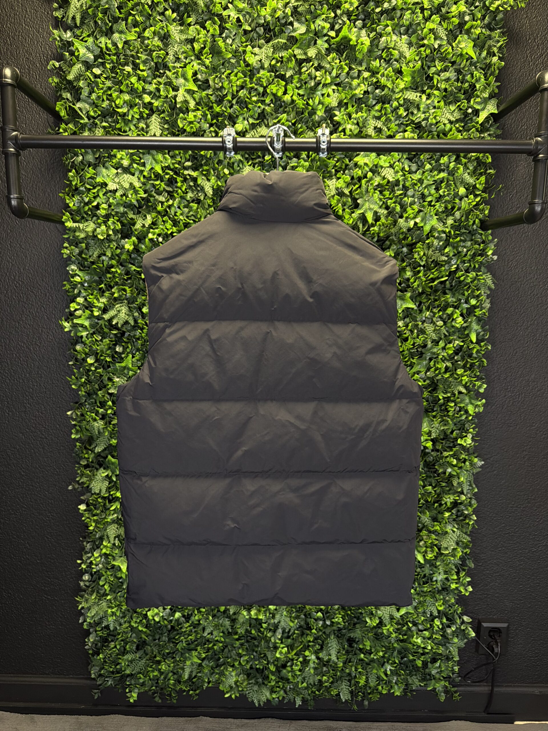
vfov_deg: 71.6
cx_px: 274
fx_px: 507
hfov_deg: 56.8
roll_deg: -1.8
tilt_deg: -9.8
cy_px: 366
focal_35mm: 24
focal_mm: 6.76
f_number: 1.78
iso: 400
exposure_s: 1/50
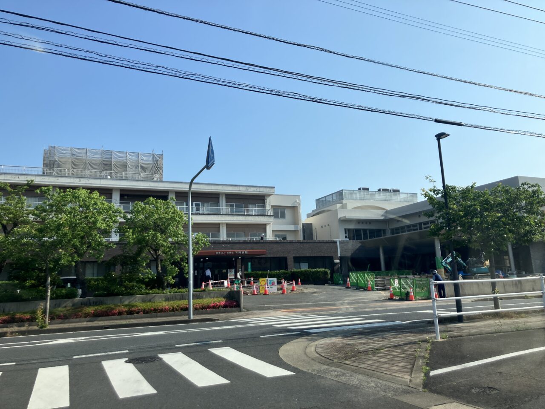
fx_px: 441
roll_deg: +1.6
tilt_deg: +10.8
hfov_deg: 63.4
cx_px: 272
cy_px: 204
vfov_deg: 49.7
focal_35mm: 28
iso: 32
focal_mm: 3.99
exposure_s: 1/2114
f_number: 1.8
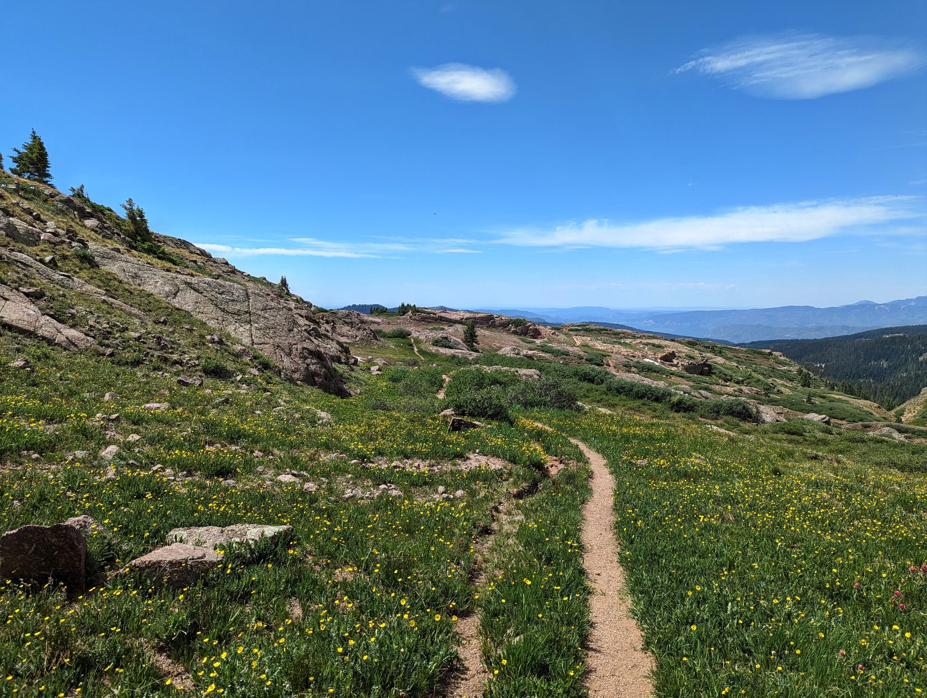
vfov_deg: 56.9
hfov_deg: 71.5
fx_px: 644
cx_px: 464
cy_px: 349
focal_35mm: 24
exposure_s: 1/1825
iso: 46
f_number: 1.85
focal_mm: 6.81
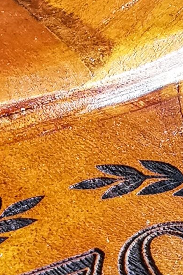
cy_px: 409
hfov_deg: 11.5
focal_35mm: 118
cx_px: 184
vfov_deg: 16.0
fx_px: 900
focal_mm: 2.26
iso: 200
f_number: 2.2
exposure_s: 1/30
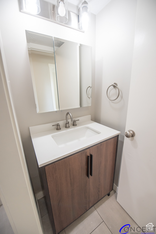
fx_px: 91
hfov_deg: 81.2
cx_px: 78
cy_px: 117
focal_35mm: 14
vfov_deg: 104.2
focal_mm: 14
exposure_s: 1/250
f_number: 3.5
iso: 1000
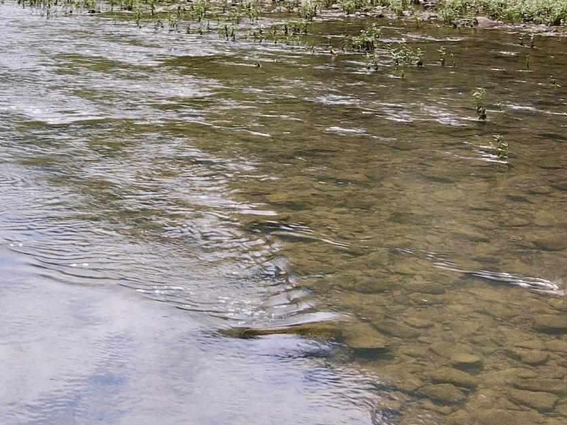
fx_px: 1195
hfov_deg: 25.4
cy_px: 30
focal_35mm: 73
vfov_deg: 19.7
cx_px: 1
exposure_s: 1/15
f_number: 2.8
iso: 240
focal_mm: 4.5
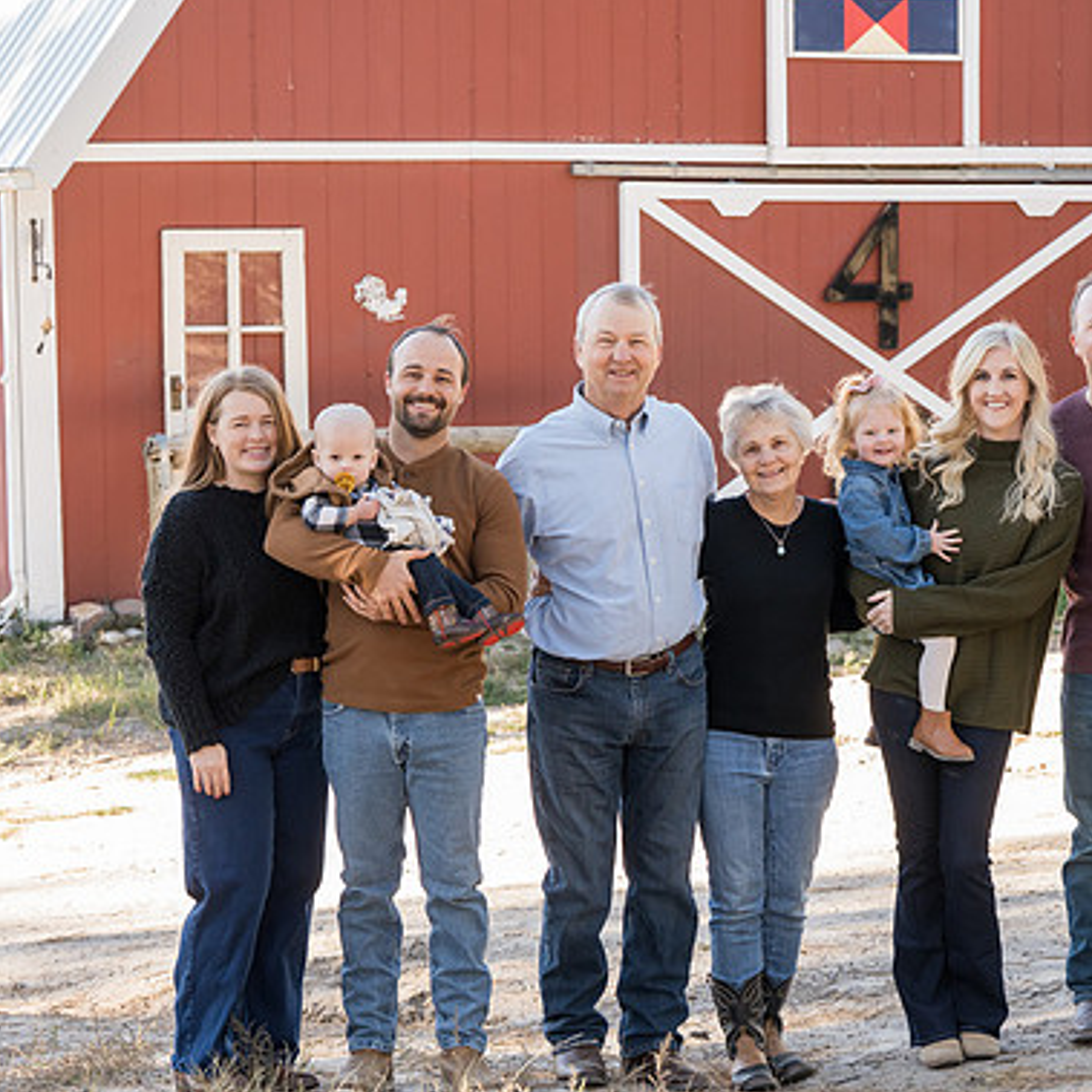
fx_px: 3248
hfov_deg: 19.0
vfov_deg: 19.1
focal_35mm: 91
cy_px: 546
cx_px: 715
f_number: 6.3
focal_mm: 70
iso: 1600
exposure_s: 1/320
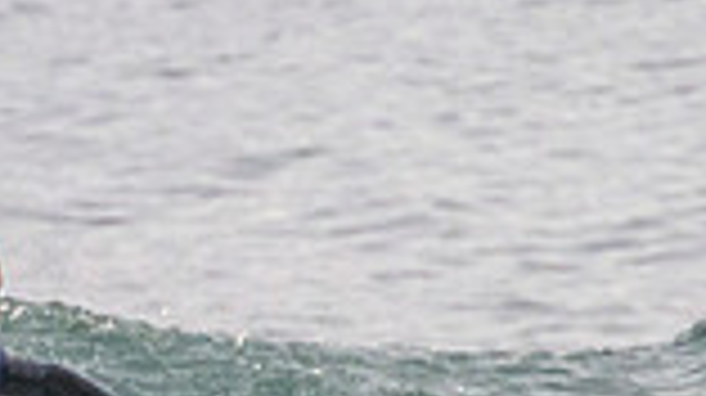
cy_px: 429
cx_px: 207
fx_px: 69337
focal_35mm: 3707
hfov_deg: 0.6
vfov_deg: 0.3
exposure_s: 1/1600
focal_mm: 800
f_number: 11
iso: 3200
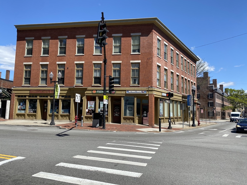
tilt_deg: +6.4
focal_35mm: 26
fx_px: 186
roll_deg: -1.2
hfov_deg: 67.3
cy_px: 92
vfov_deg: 53.1
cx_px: 124
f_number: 1.8
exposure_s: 1/2571
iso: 32
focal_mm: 4.25
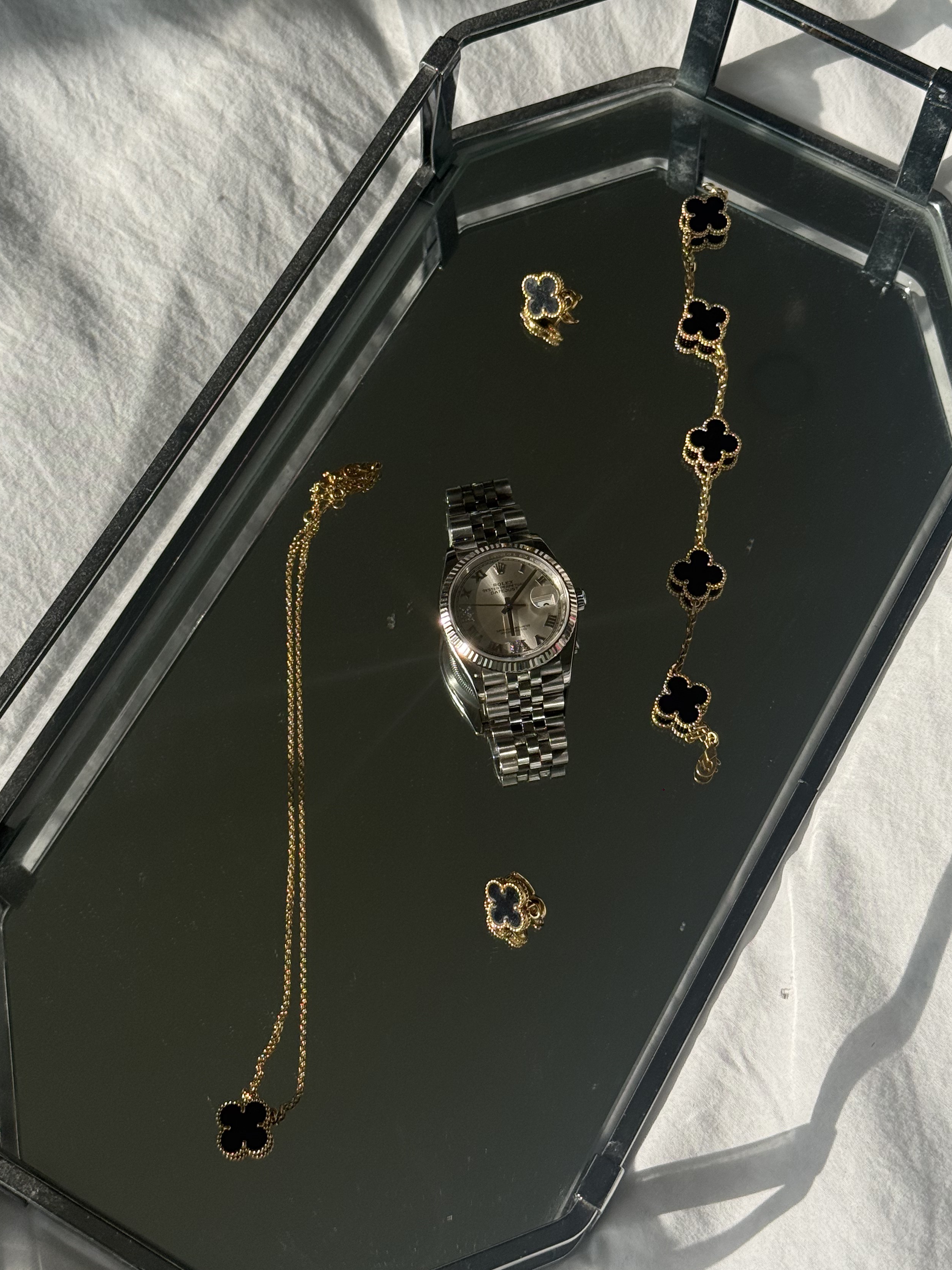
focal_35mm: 58
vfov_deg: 33.2
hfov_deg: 25.2
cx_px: 486
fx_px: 2127
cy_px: 536
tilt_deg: -67.6
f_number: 1.78
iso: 64
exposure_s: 1/5587
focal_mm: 6.76
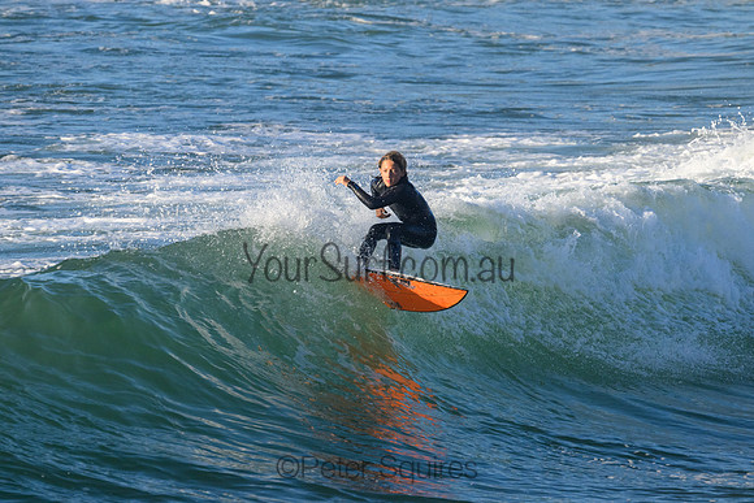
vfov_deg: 2.6
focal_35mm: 530
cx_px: 377
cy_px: 252
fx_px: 11103
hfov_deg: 3.9
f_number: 11
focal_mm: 530
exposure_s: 1/2000
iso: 2500
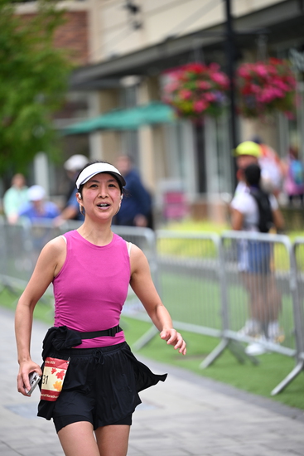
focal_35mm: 155
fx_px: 1962
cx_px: 152
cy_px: 228
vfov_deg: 13.2
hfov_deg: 8.9
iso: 640
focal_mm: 155
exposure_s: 1/2000
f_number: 2.8
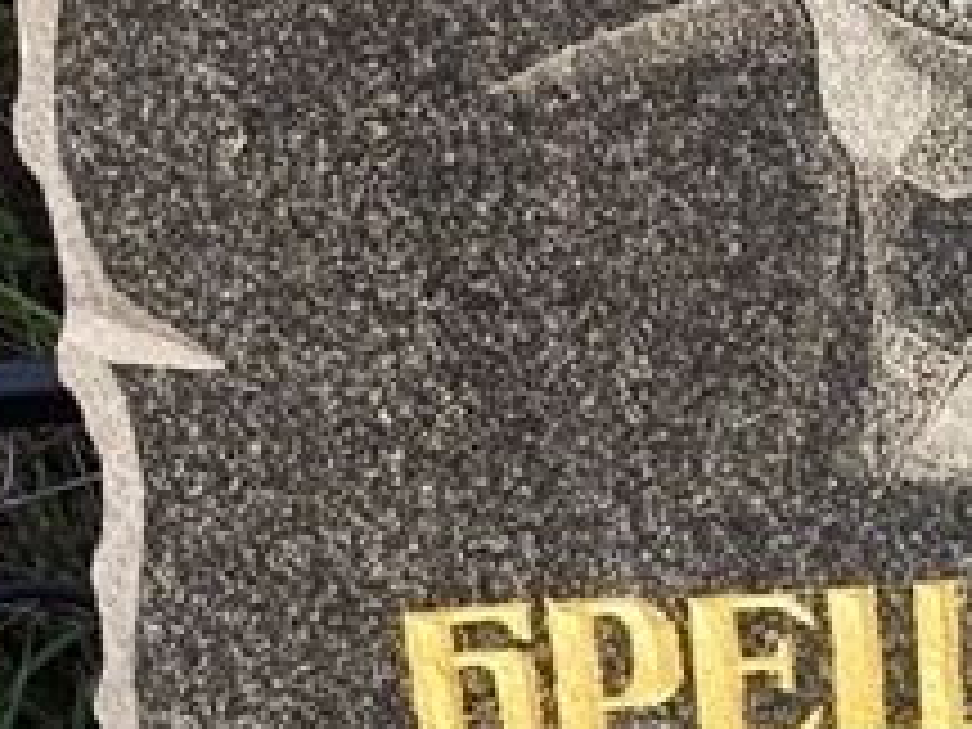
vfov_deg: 8.0
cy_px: 652
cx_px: 1154
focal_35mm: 185
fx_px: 5195
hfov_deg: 10.5
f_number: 1.7
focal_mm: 4.71
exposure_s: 1/624
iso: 50
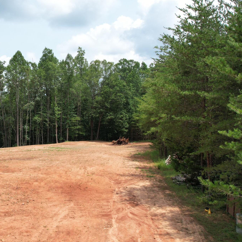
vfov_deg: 40.7
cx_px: 18
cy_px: 97
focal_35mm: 41
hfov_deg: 37.8
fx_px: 324
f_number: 2.8
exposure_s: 1/400
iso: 100
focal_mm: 8.38
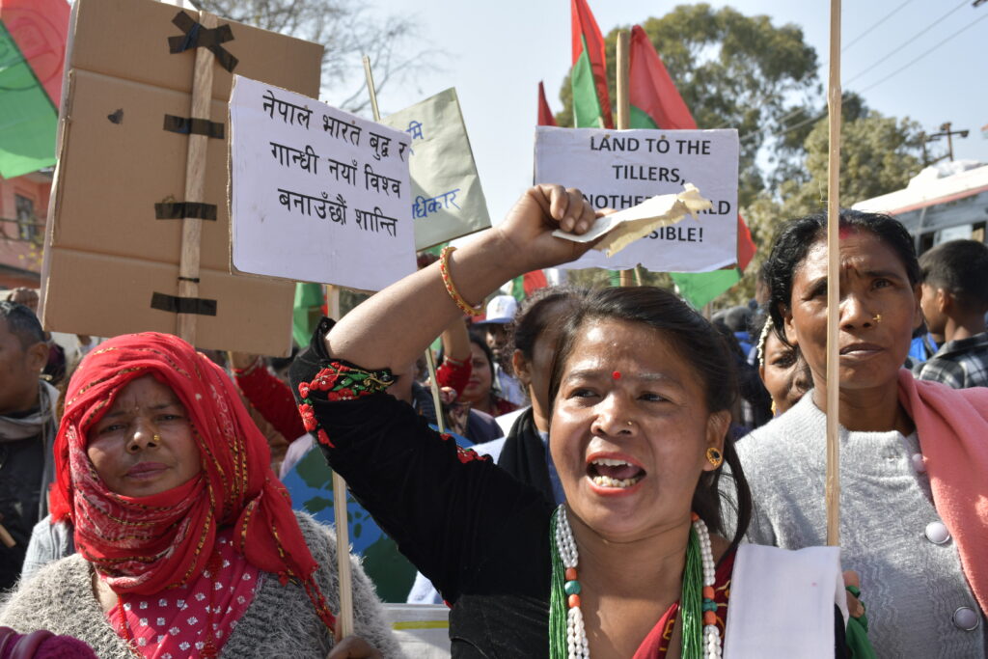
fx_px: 1235
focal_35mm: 45
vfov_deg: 29.9
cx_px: 494
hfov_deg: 43.6
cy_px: 330
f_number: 8
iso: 140
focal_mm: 30
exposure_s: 1/250
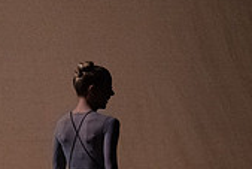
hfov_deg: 3.3
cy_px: 123
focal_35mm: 626
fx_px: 4386
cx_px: -100
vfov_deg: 2.2
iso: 12800
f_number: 6.3
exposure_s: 1/500
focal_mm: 182
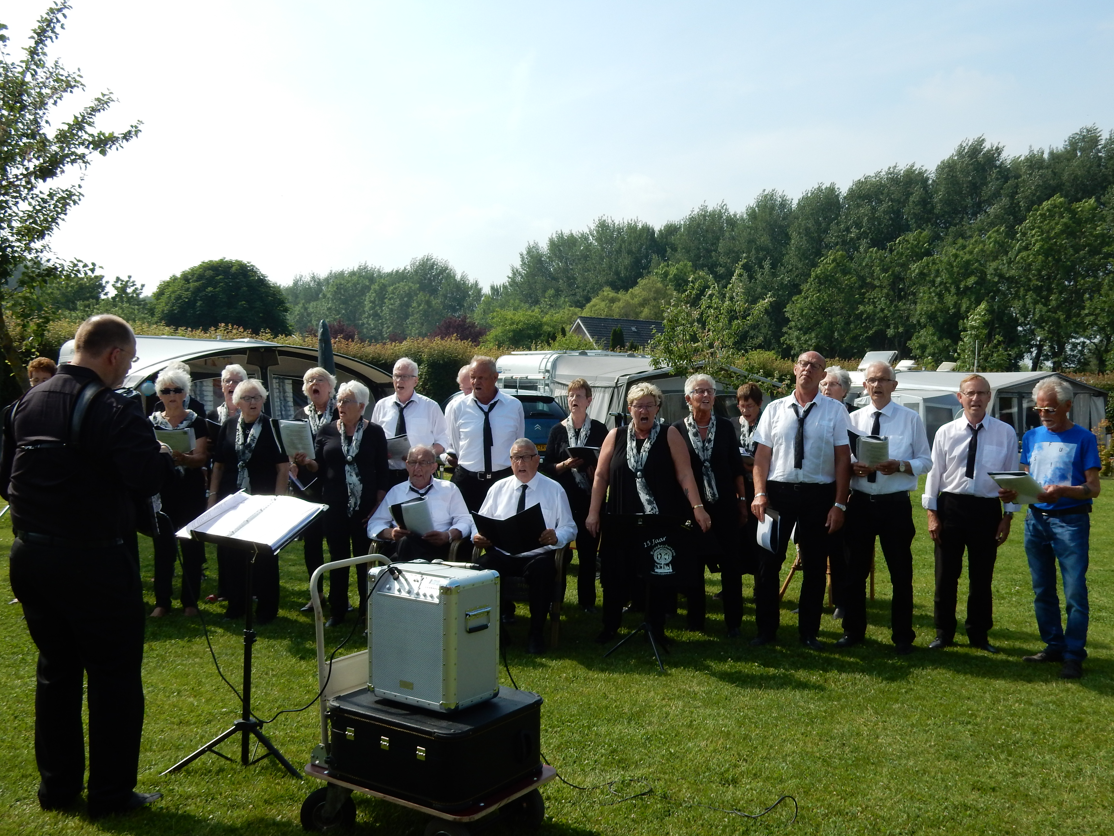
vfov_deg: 39.7
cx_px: 557
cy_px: 418
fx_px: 1159
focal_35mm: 36
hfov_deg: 51.4
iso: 125
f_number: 4
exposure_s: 1/1000
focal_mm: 6.4
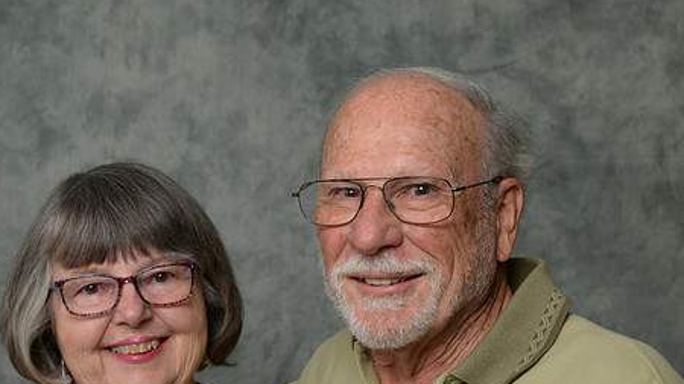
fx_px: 1469
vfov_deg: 14.9
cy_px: 213
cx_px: 301
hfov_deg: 26.2
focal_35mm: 81
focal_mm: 60
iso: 400
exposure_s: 1/125
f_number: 10
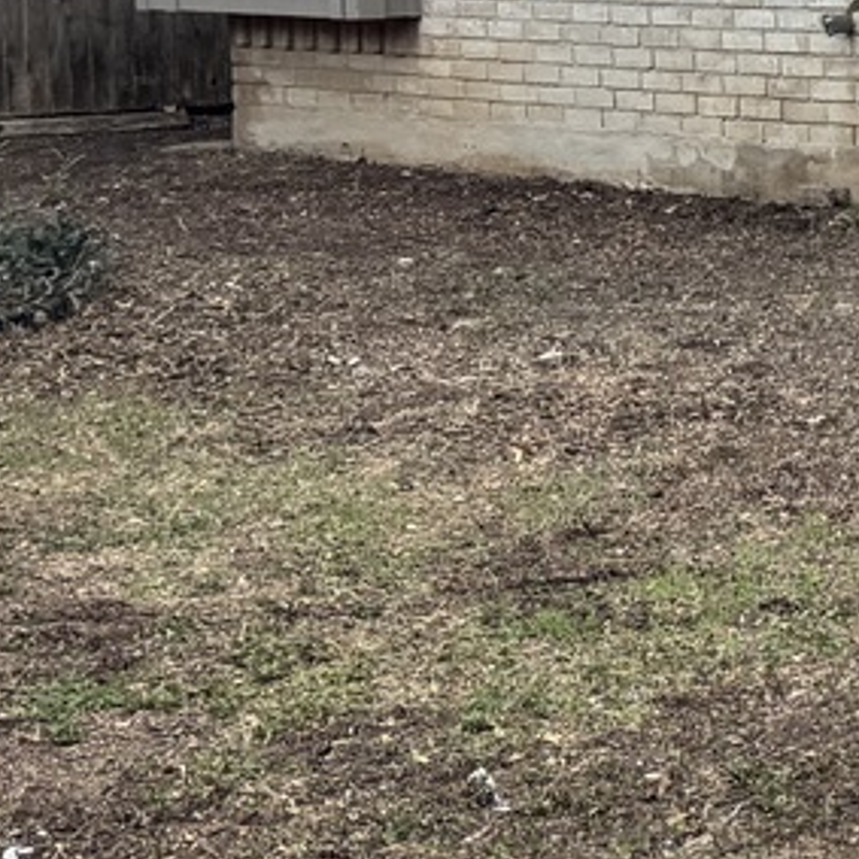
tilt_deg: -3.7
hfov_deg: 12.3
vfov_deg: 15.9
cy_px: 42
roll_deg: +0.4
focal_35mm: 108
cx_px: 2140
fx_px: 3032
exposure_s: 1/390
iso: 80
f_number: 1.78
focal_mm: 6.76
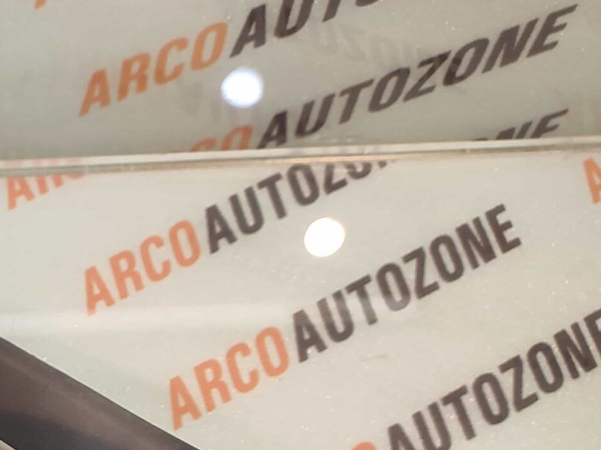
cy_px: 603
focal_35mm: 46
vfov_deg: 26.2
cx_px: -166
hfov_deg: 32.1
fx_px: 798
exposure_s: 1/33
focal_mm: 4.74
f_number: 1.79
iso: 182
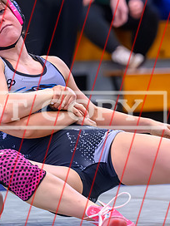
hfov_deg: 4.2
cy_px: 128
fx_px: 2325
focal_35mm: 355
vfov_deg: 5.6
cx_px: 44
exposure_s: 1/640
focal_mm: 145
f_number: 2.8
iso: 10000
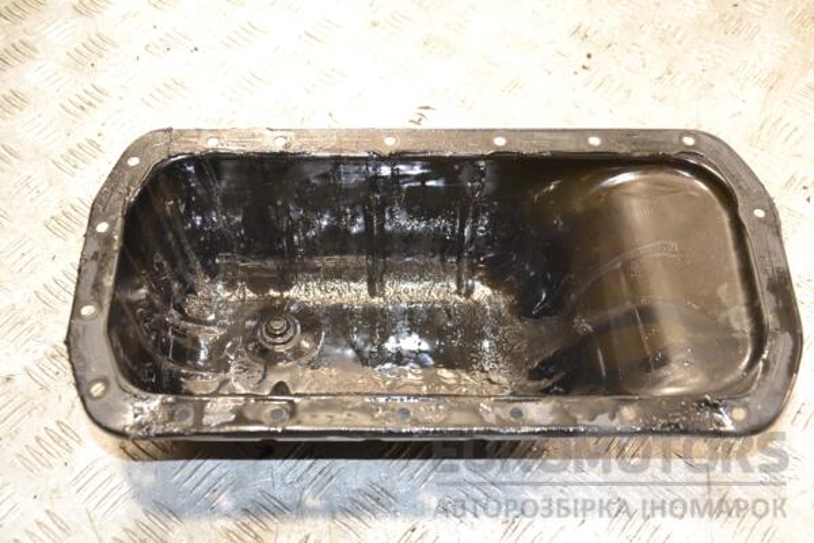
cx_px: 407
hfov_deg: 46.4
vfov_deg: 31.9
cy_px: 272
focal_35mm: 42
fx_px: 950
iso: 800
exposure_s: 1/60
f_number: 5
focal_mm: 28
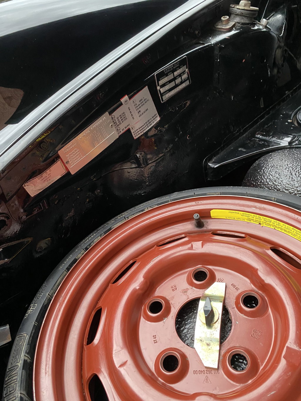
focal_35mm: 26
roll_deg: +5.8
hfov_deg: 53.1
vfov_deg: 67.3
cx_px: 150
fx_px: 301
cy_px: 200
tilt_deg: -30.9
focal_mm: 4.25
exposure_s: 1/60
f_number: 1.8
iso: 320
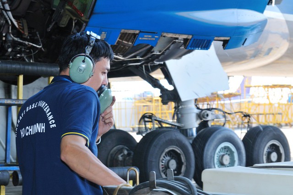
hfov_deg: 19.5
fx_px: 853
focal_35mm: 105
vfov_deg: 13.0
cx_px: 146
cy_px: 98
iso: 200
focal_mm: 70
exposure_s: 1/25
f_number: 11
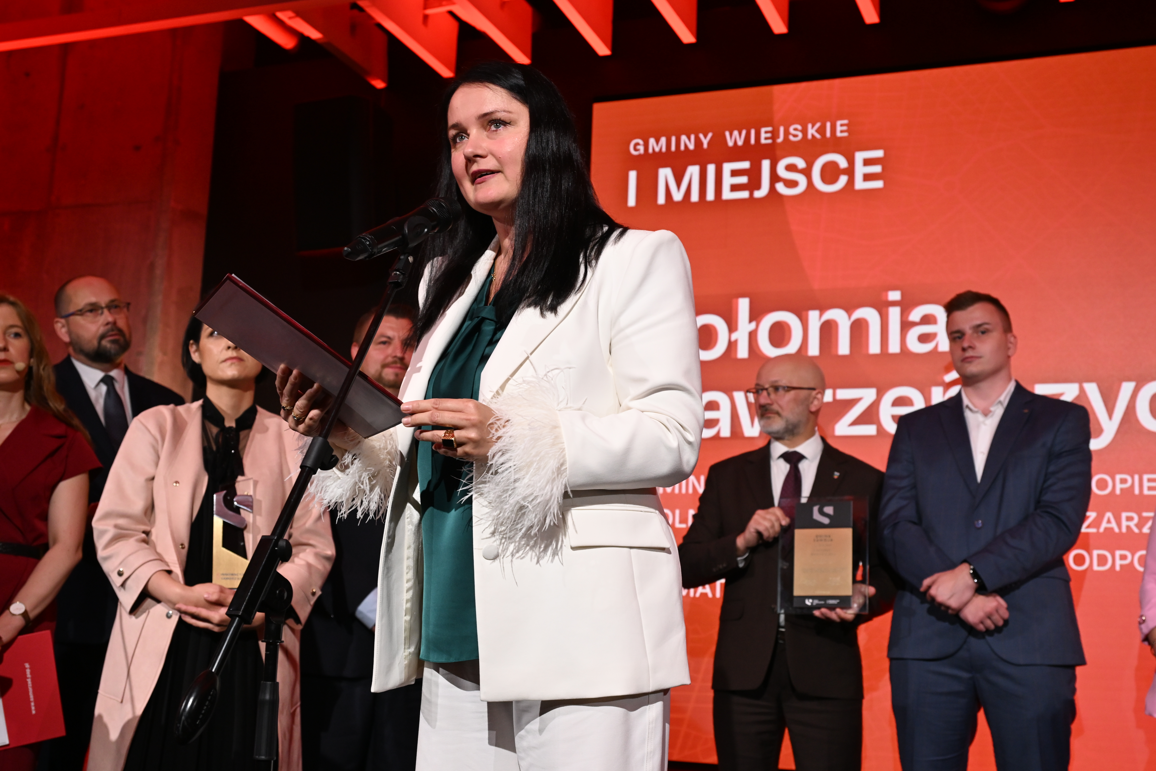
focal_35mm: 43
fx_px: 1381
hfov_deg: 45.4
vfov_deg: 31.2
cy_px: 386
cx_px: 578
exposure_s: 1/200
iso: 2000
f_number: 5
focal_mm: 43
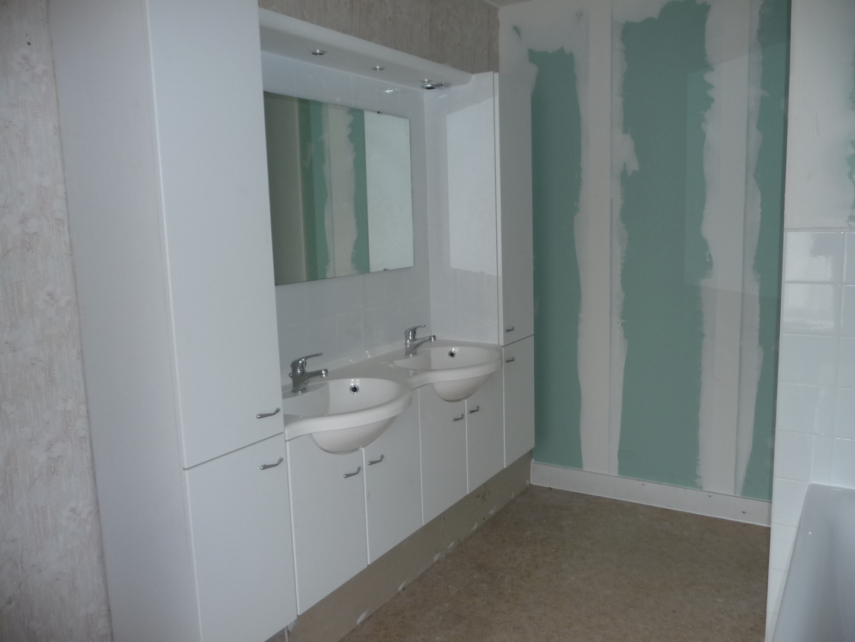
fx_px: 692
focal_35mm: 28
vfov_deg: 49.7
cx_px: 428
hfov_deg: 63.4
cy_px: 321
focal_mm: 4.7
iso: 100
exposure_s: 1/30
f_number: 3.3
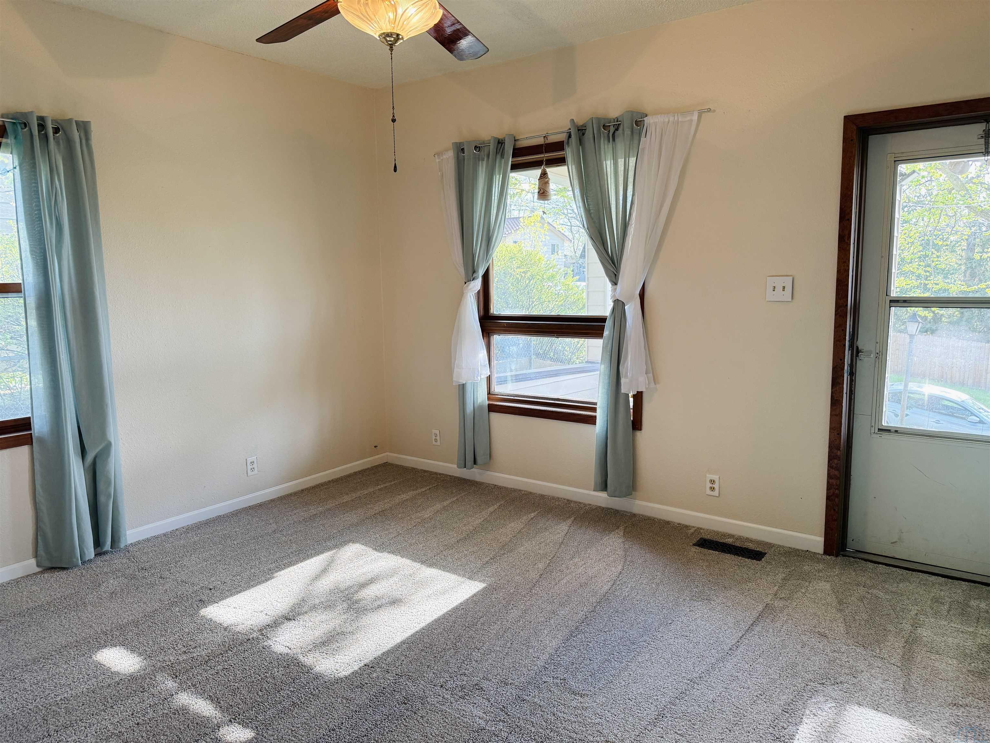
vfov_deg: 56.8
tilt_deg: -7.3
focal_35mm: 24
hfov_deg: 71.6
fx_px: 686
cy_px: 372
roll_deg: +0.1
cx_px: 495
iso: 250
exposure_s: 1/120
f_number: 1.78
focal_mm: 6.76
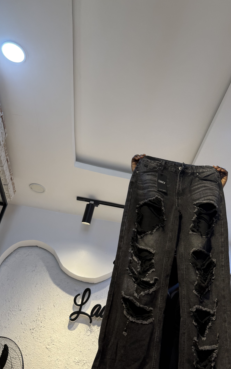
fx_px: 342
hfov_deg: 36.5
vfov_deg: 56.6
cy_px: 204
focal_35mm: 34
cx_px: 171
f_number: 1.78
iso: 64
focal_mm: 6.76
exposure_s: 1/100
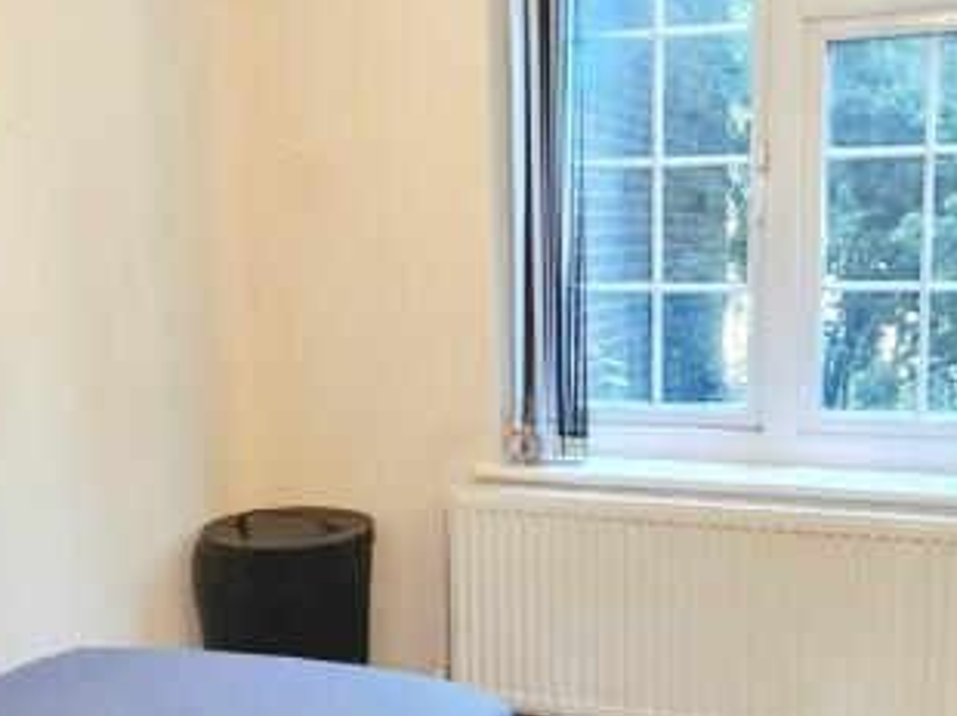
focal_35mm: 43
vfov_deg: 33.4
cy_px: 435
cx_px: 401
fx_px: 1188
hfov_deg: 43.7
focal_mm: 2.2
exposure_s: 1/50
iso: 800
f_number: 2.2
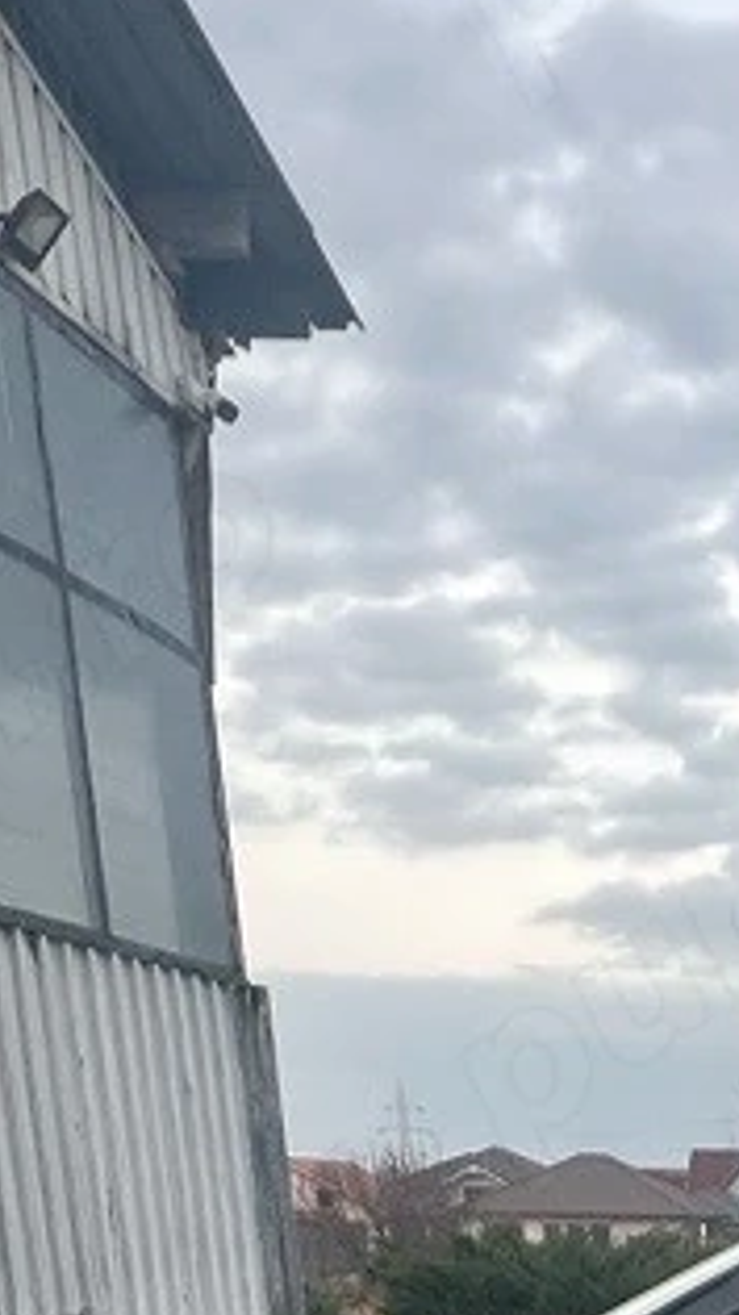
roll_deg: -0.7
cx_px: 1182
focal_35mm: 60
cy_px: 2058
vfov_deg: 25.0
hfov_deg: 17.5
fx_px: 2092
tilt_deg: -19.6
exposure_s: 1/266
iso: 32
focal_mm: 1.57
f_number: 1.8
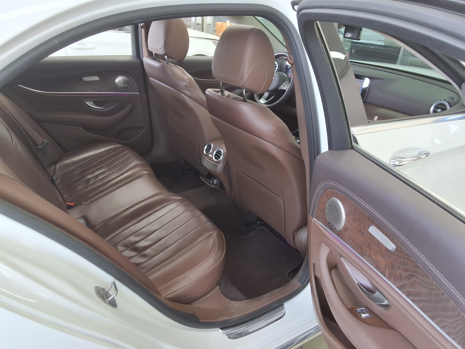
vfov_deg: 49.7
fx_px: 376
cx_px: 232
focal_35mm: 28
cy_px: 174
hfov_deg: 63.4
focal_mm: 2.91
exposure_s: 1/60
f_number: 1.9
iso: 50
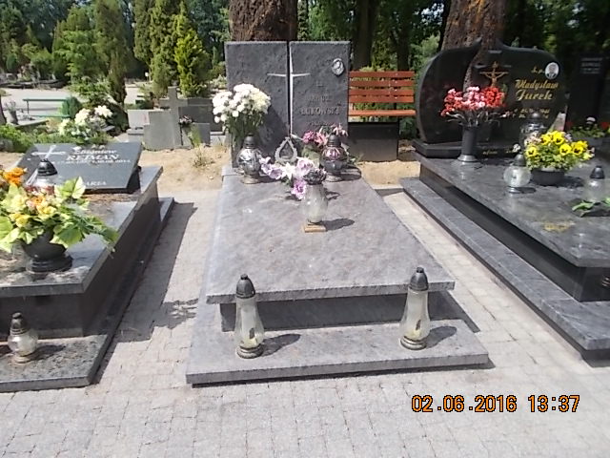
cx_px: 305
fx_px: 458
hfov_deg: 67.3
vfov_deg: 53.1
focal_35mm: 26
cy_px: 229
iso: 80
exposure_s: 1/500
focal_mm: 4.6
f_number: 3.2
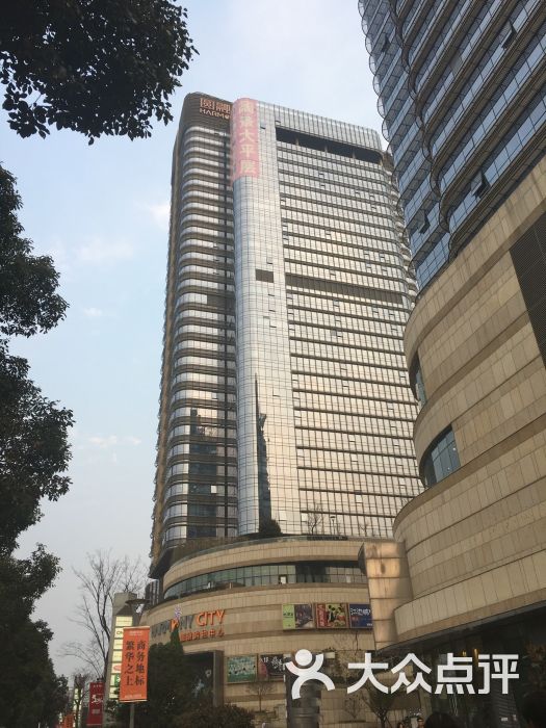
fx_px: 610
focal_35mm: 29
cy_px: 364
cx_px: 273
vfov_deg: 61.7
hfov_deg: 48.2
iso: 25
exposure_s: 1/267
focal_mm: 4.15
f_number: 2.2
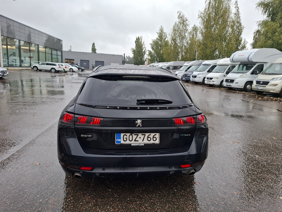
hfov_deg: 73.9
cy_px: 106
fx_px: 187
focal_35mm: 23
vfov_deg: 58.9
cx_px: 141
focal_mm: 5.54
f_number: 1.8
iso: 50
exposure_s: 1/214
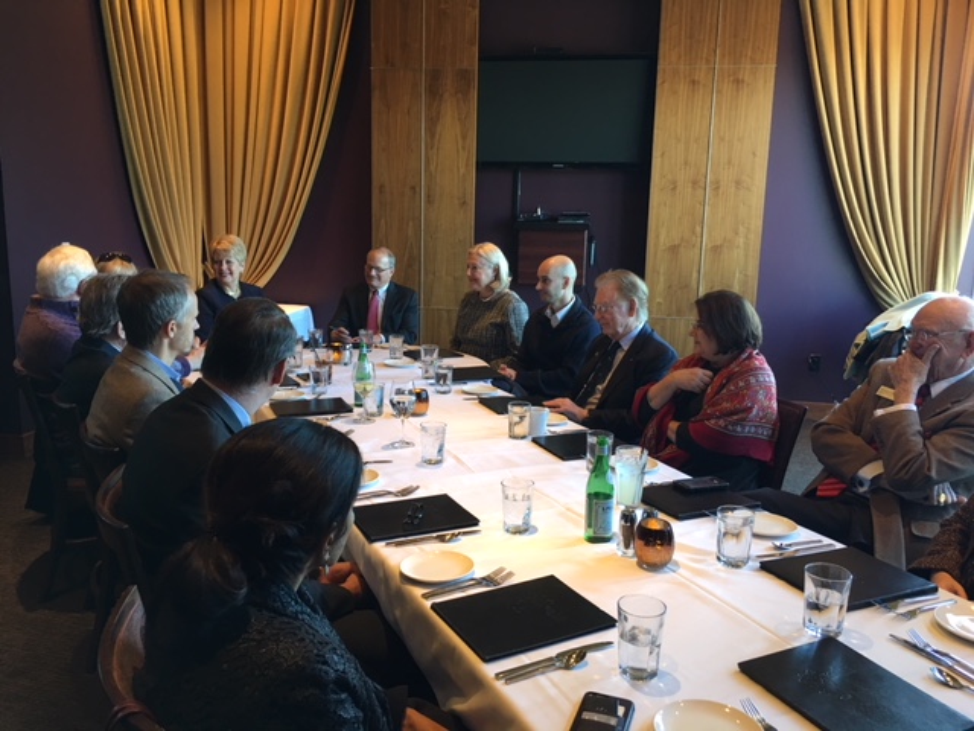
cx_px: 487
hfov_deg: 61.7
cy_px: 366
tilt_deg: -9.4
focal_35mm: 29
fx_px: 816
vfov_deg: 48.2
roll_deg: -1.0
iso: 40
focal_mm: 4.15
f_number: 2.2
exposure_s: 1/15
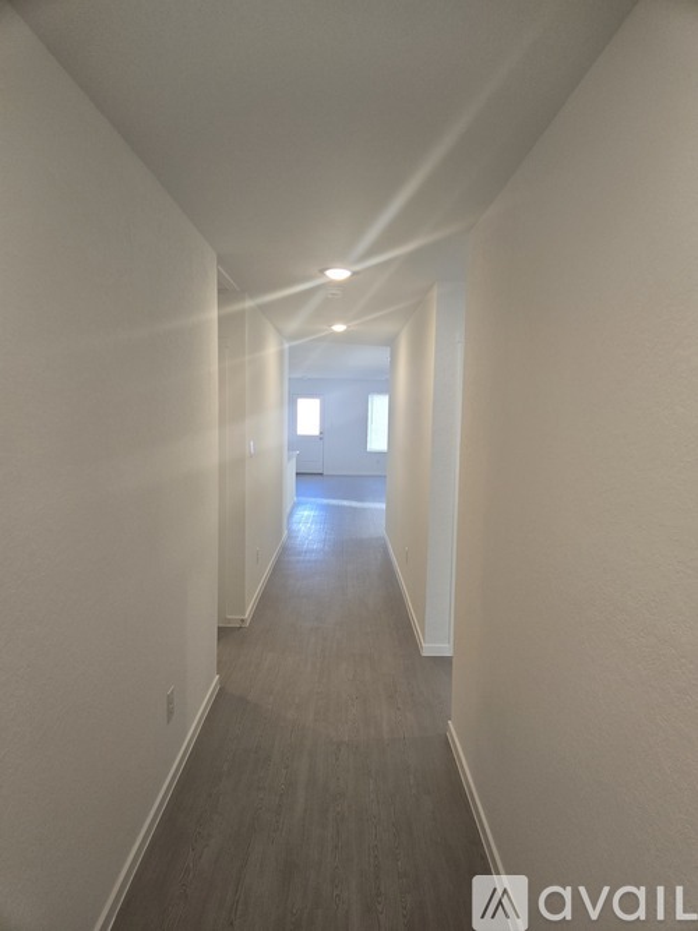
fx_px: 619
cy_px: 466
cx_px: 349
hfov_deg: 58.9
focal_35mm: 23
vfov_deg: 73.9
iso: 125
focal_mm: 5.4
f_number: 1.8
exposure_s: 1/120
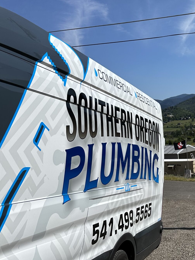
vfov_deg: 41.0
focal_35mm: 46
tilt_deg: +4.7
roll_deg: +3.8
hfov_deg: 29.9
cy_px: 99
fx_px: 346
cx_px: 183
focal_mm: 6.86
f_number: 1.78
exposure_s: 1/9709
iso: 80
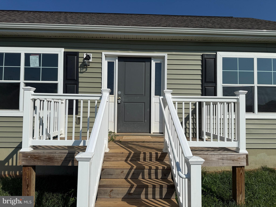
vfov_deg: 56.8
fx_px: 191
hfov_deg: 71.6
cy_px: 104
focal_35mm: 24
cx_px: 138
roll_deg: -0.8
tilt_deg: +4.0
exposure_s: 1/14286
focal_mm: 6.76
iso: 80
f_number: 1.78
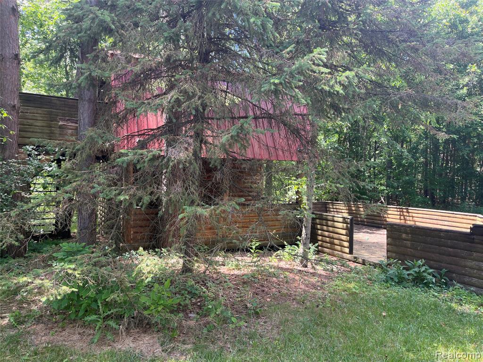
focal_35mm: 26
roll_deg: -0.2
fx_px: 363
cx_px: 242
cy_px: 181
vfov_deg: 53.1
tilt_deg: -2.9
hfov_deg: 67.3
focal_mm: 5.1
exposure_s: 1/145
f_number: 1.6
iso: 32
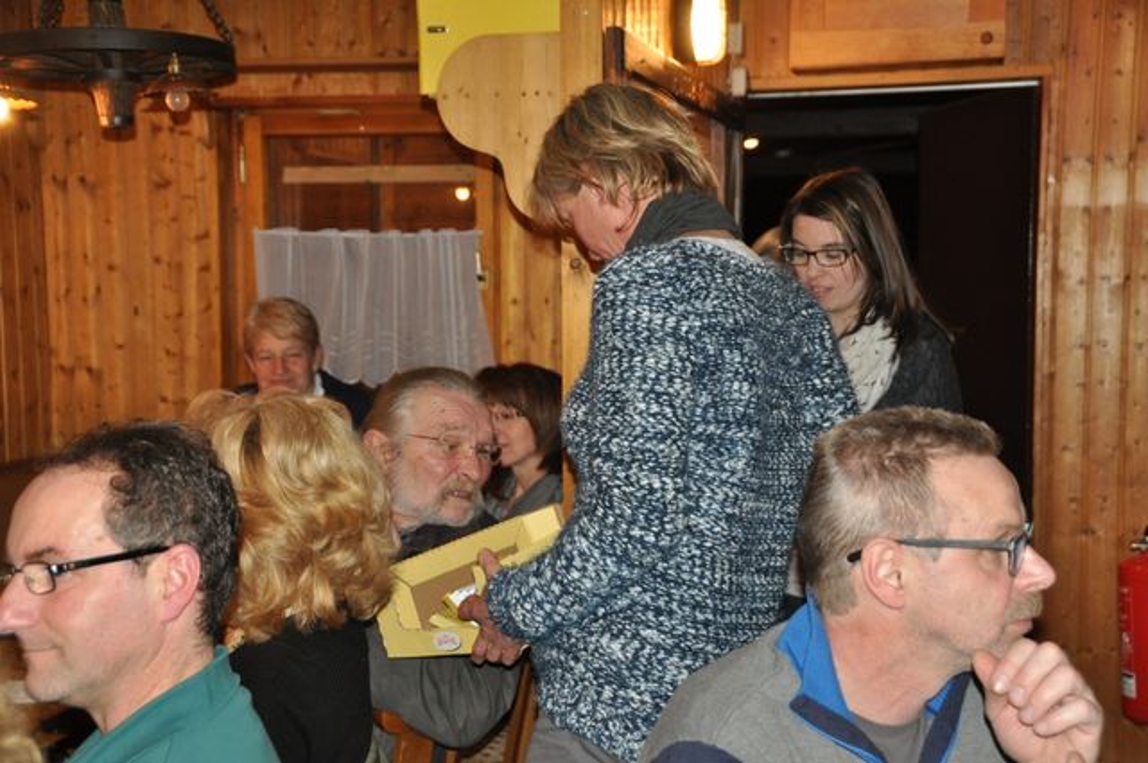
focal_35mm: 52
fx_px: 1672
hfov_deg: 37.9
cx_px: 574
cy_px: 382
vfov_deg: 25.7
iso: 800
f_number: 4.2
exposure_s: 1/60
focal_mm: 35
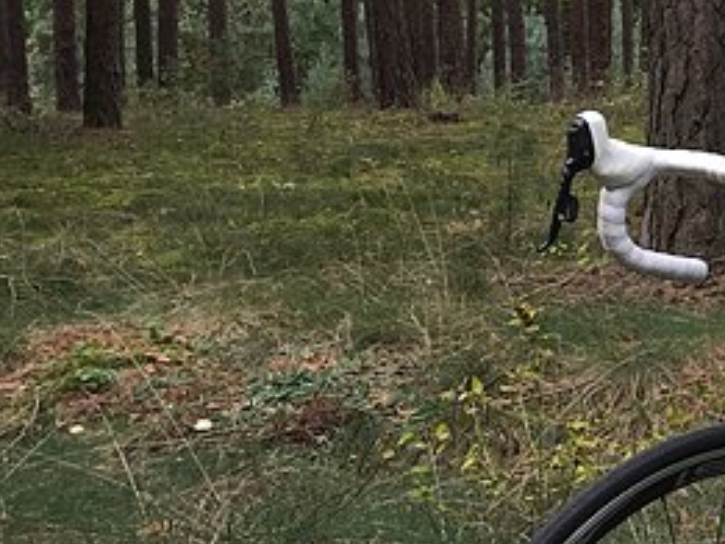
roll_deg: -0.9
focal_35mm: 100
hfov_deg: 17.5
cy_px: 115
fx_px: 2095
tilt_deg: -5.0
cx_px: 1117
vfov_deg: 14.7
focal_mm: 4.15
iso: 32
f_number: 2.2
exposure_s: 1/50
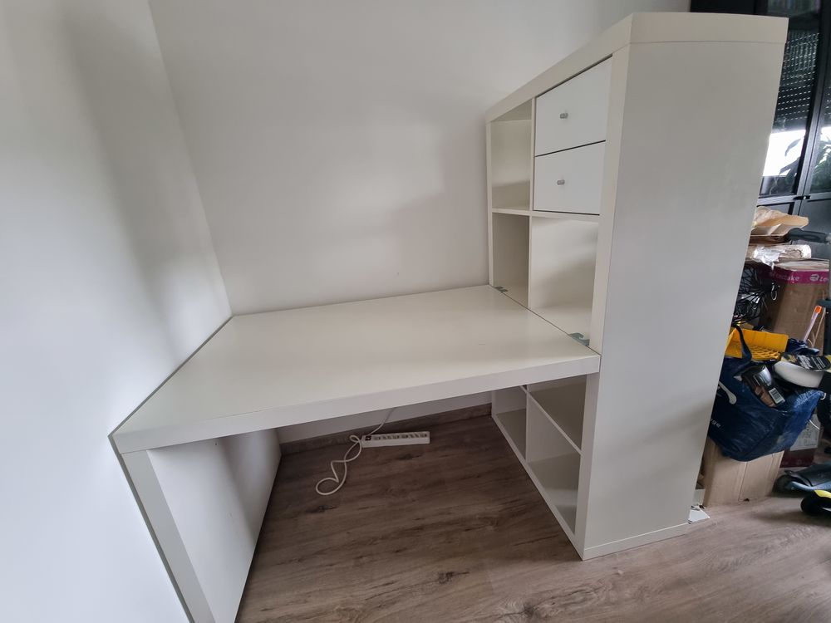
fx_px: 312
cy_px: 312
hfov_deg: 106.2
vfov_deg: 89.9
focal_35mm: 13
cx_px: 416
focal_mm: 2.2
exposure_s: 1/33
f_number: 2.2
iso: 400
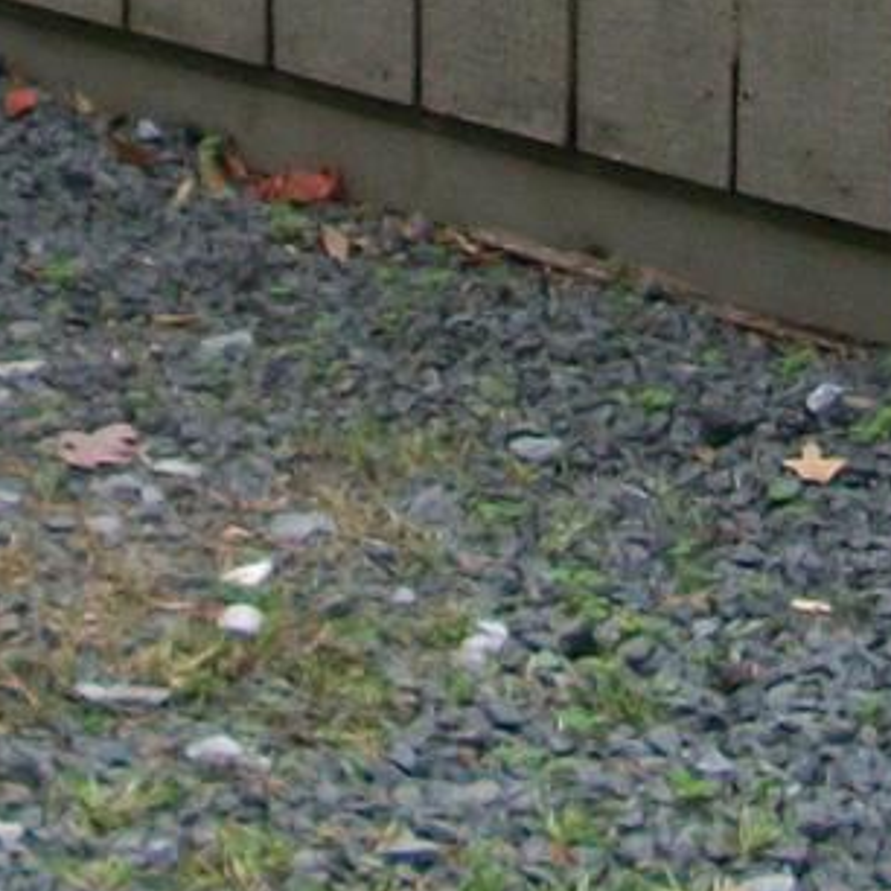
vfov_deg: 7.8
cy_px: -1270
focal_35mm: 207
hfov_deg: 8.5
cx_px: 364
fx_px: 6028
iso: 80
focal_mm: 6.3
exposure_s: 1/160
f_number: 3.1
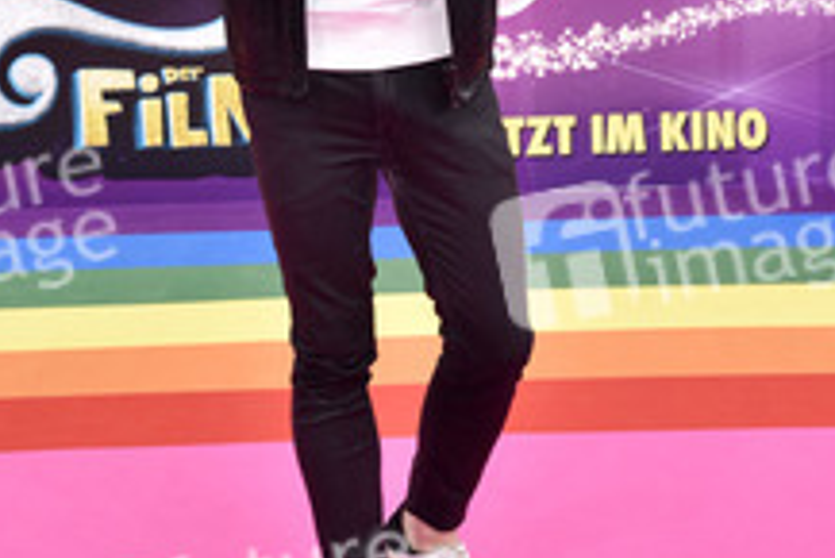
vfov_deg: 16.6
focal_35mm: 81
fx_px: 1880
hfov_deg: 25.0
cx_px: 339
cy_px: 46
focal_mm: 44
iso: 400
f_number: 8
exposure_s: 1/200
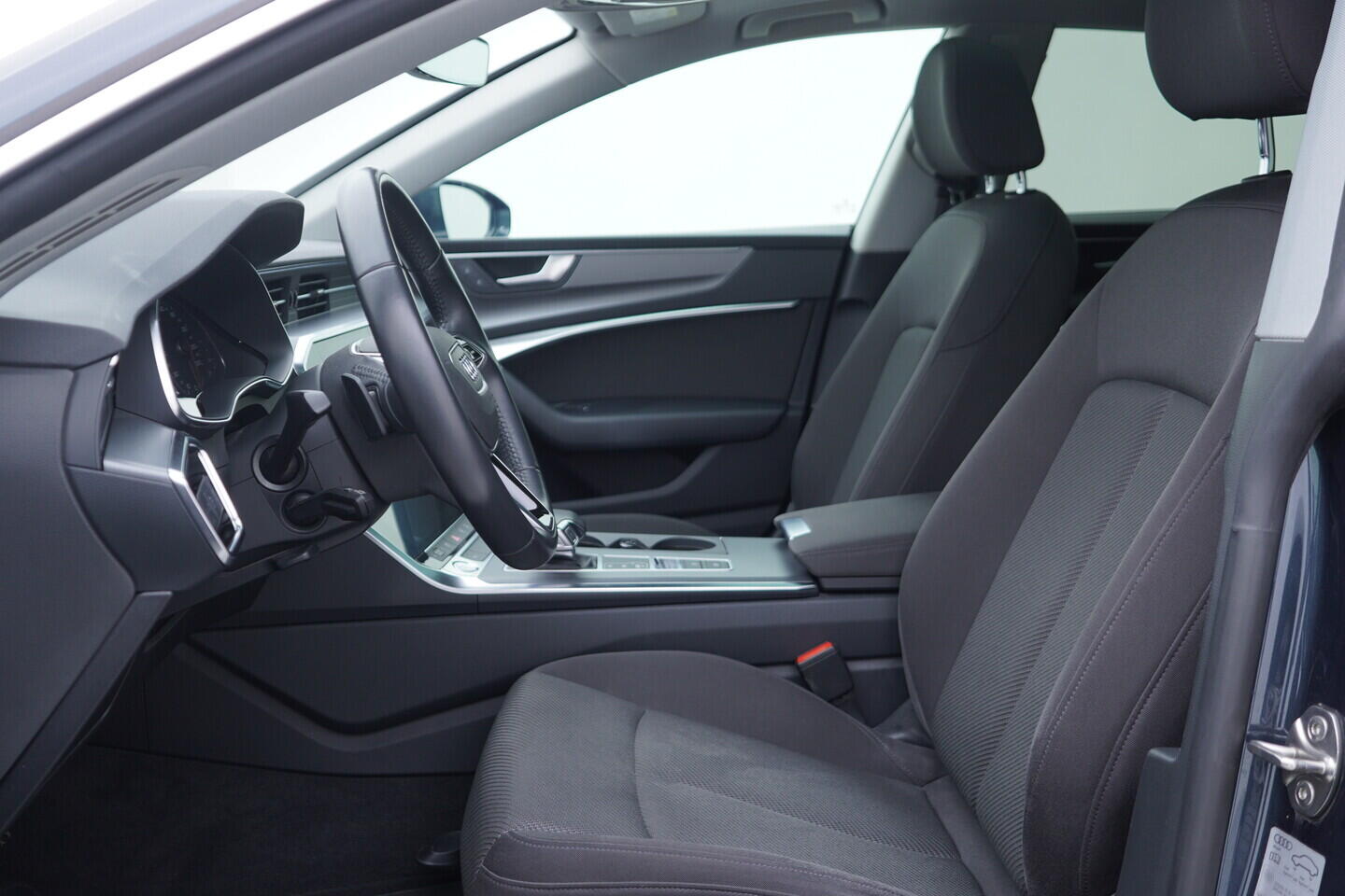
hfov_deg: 53.1
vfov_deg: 36.9
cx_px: 672
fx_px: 1345
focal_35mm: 36
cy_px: 448
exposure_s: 1/40
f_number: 2.8
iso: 160
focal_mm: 24
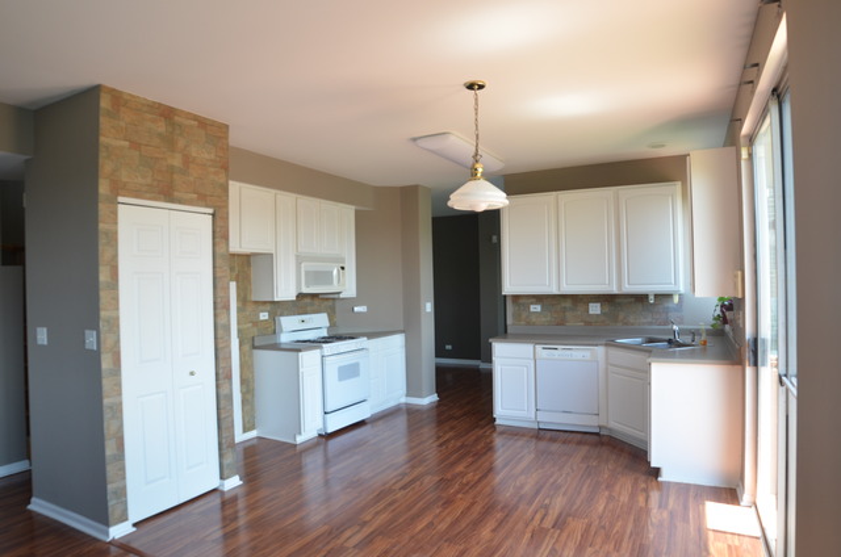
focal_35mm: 21
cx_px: 420
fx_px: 490
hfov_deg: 81.3
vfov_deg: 59.3
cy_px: 278
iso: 400
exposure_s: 1/100
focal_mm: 14
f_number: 4.5
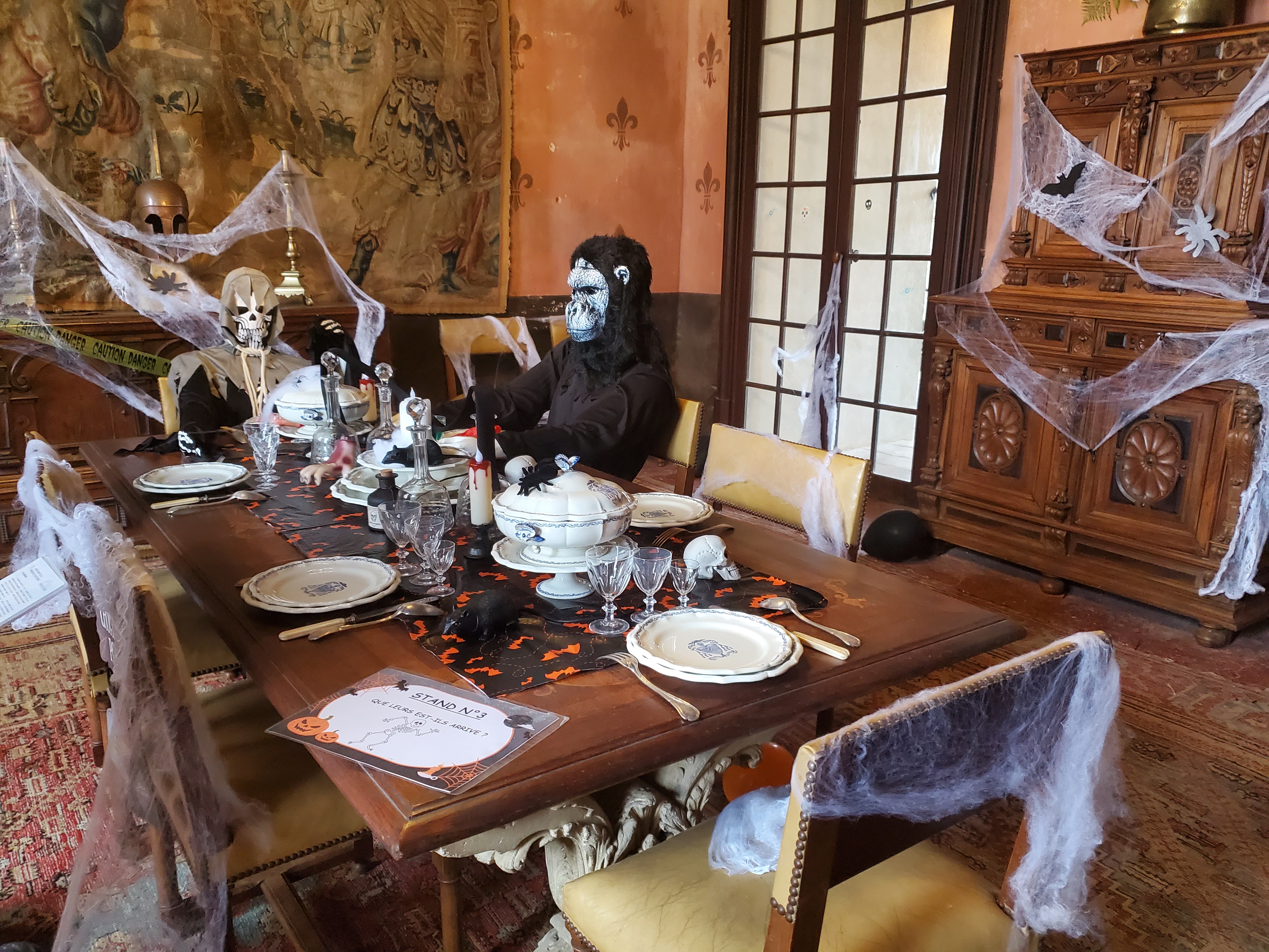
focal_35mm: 26
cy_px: 476
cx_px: 634
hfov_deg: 67.3
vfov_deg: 53.1
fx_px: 953
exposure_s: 1/50
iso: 640
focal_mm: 4.3
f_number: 1.5
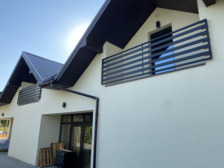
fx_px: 168
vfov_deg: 53.1
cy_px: 84
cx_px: 112
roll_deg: -1.7
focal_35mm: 26
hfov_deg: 67.3
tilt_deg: +14.7
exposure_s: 1/1135
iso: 32
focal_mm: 4.25
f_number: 1.8
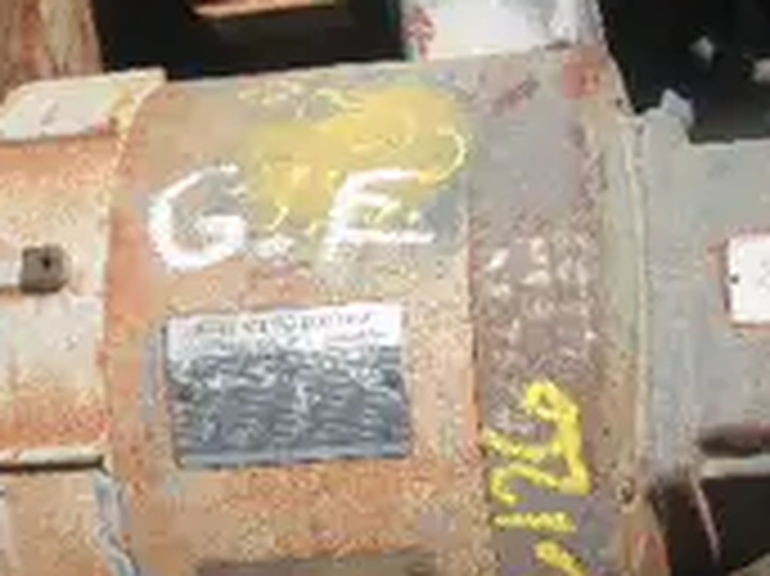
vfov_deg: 14.2
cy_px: 486
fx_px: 2290
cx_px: 599
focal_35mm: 103
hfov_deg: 18.9
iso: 64
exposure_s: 1/125
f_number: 9.6
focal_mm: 7.9
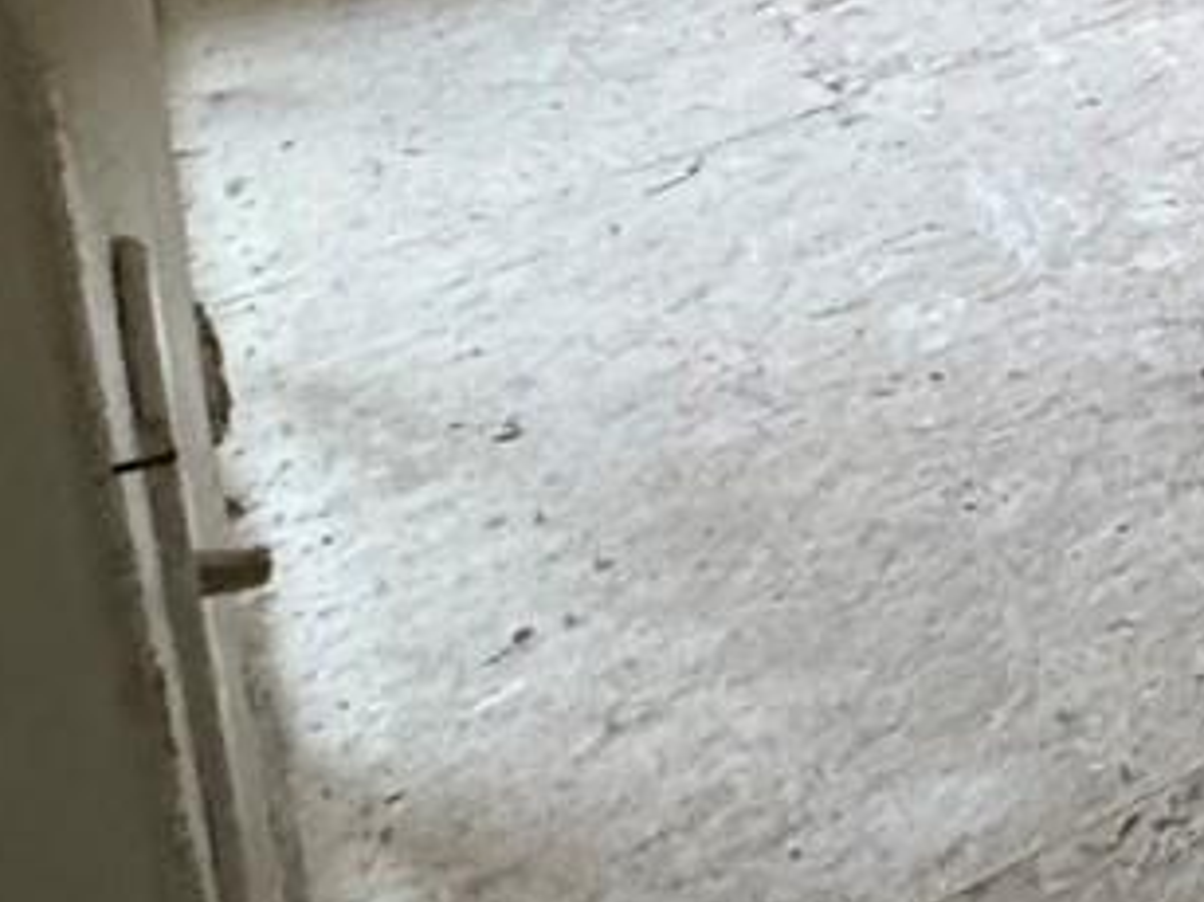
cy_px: -675
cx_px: 2043
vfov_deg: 17.0
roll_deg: +1.5
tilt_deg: -14.5
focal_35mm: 73
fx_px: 2538
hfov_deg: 20.5
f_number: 2.2
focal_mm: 2.22
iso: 320
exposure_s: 1/60
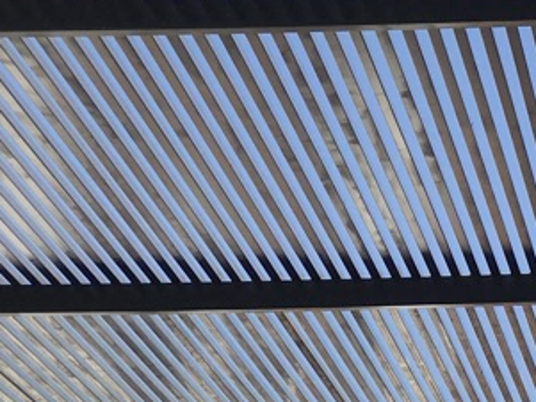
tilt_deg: +7.1
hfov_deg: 8.5
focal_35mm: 227
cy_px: 631
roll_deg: +1.6
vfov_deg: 6.5
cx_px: 823
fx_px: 3516
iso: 20
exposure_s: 1/894
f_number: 2.8
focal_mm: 6.6
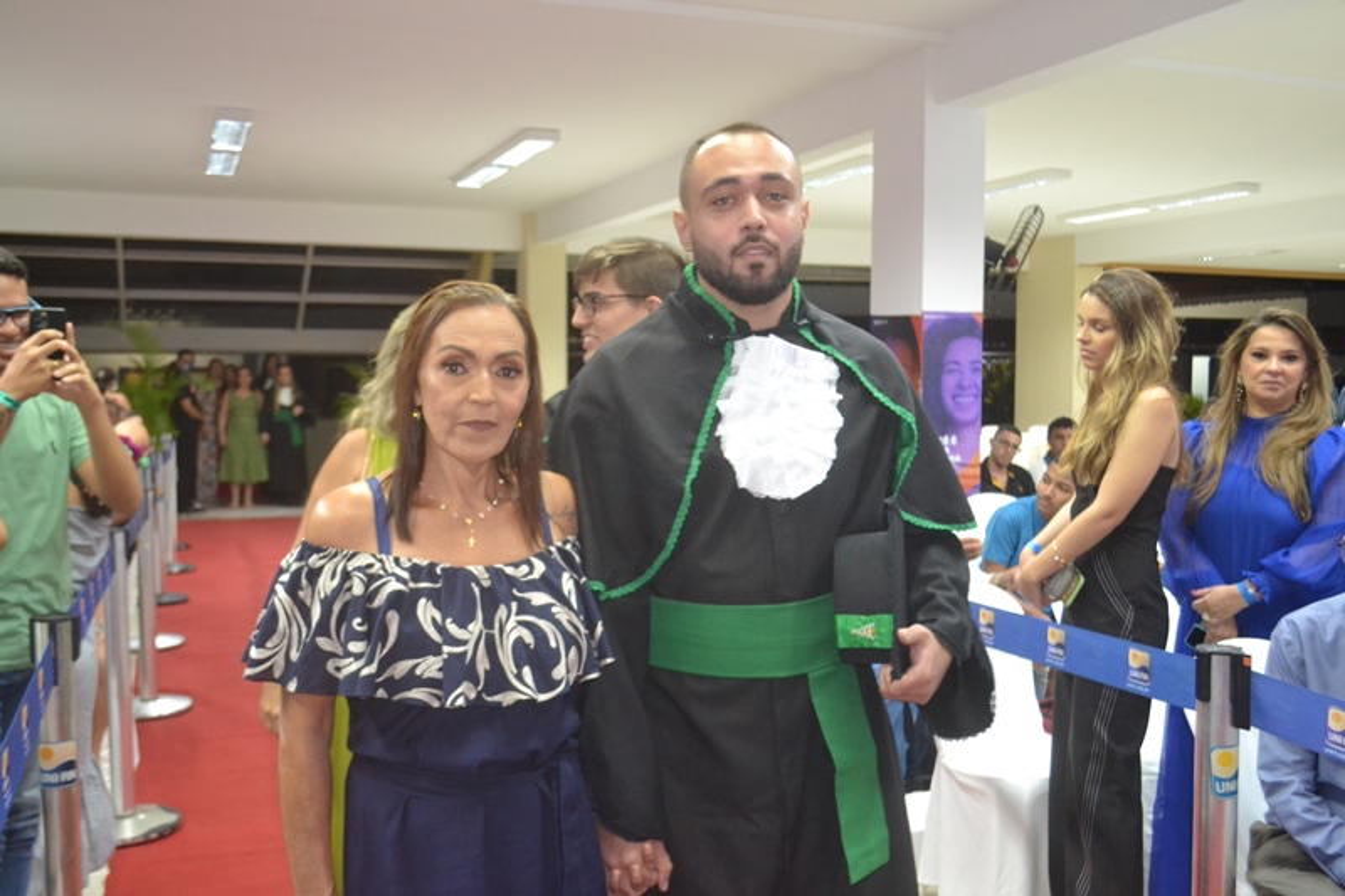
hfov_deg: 57.2
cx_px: 672
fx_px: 1233
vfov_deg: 40.0
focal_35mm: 33
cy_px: 448
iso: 2200
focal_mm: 22
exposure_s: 1/60
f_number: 4
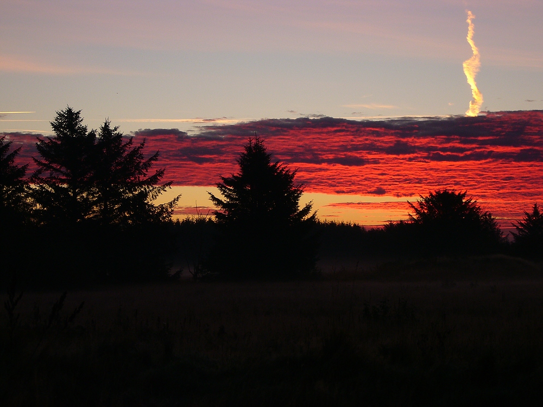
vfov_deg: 14.5
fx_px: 1600
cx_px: 272
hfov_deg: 19.3
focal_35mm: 102
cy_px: 204
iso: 80
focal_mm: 16.8
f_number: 5.6
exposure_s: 1/40
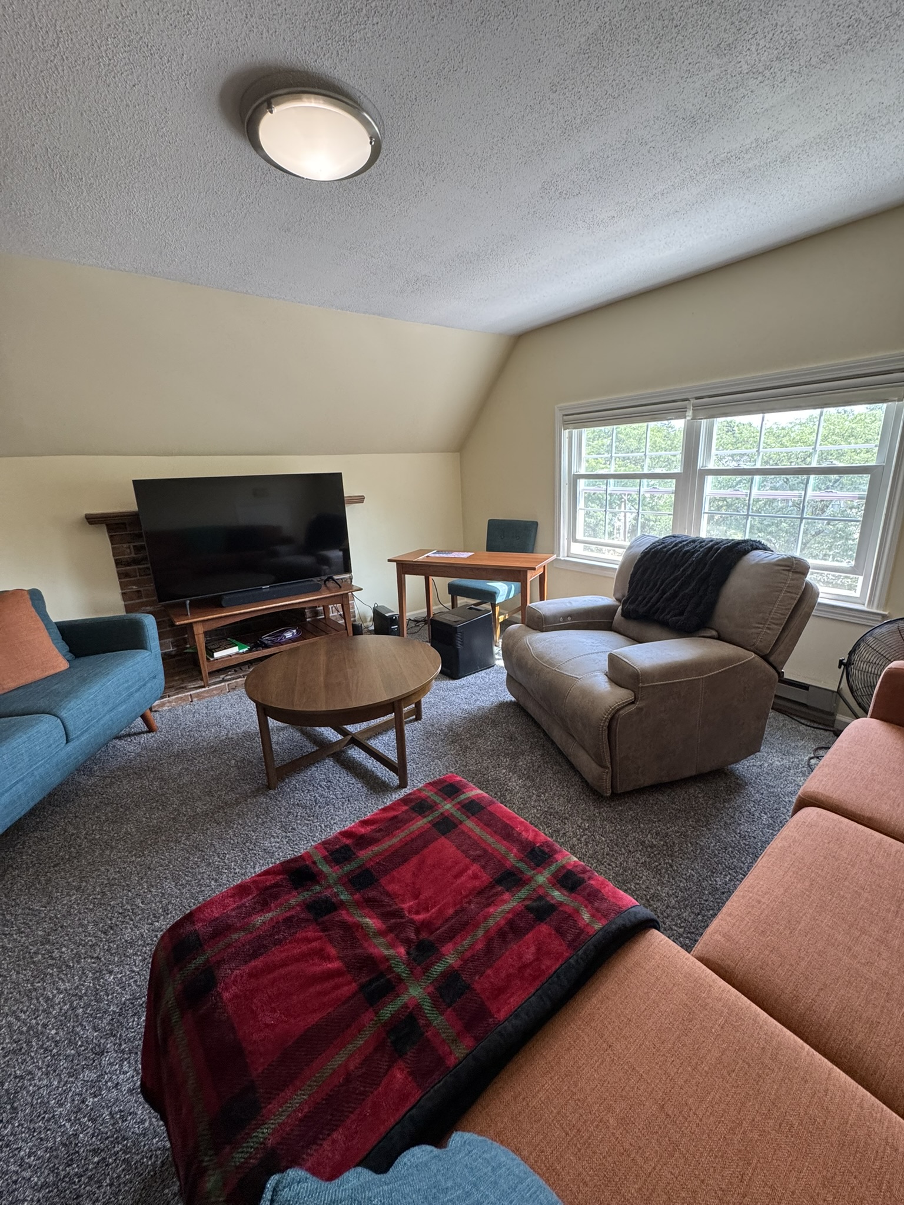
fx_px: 487
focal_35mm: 14
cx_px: 452
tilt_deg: -15.9
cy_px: 602
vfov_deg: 102.1
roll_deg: +1.3
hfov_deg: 85.7
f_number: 2.2
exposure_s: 1/120
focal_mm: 2.22
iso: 250
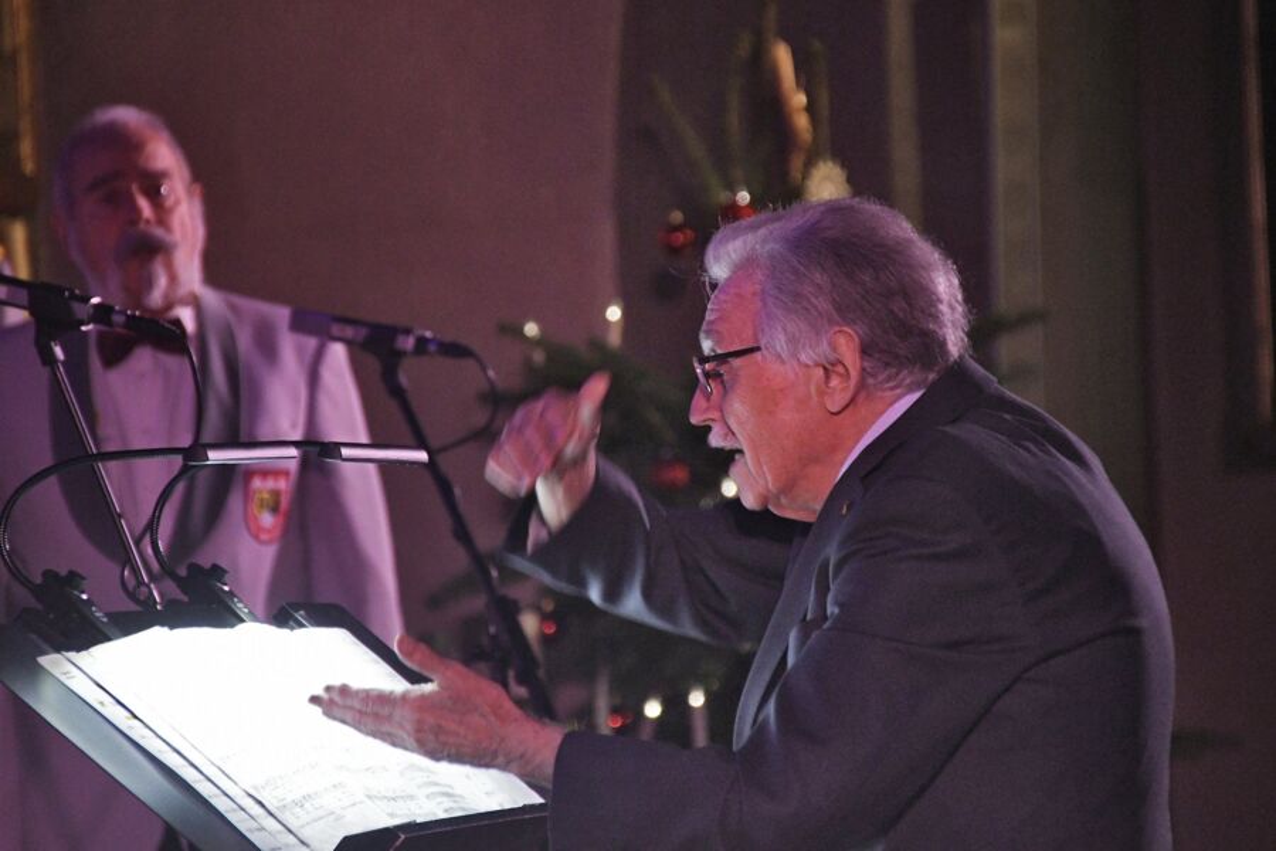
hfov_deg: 7.9
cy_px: 426
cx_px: 638
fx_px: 9286
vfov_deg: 5.2
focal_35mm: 262
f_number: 6.3
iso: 6400
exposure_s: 1/100
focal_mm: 175
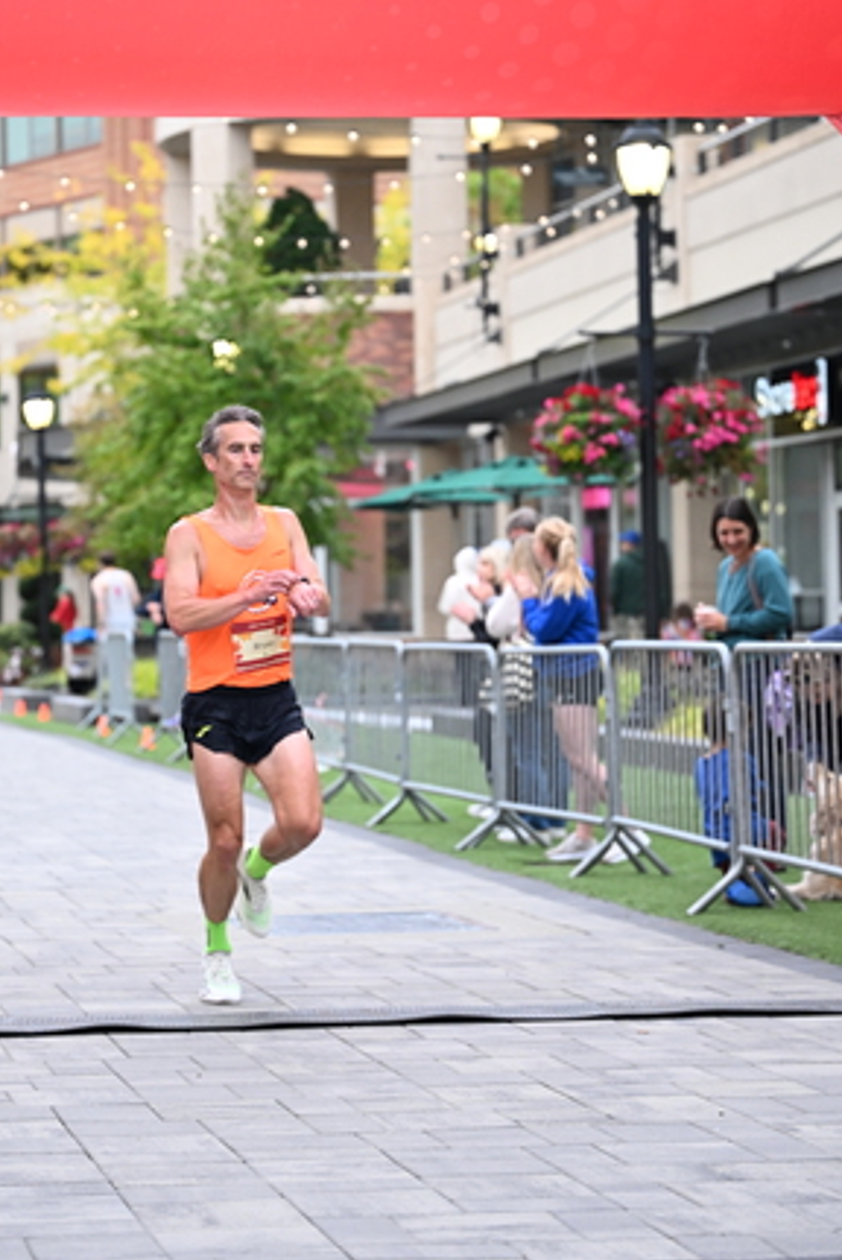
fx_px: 3572
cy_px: 517
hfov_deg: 13.4
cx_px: 335
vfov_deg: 20.0
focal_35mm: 102
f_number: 2.8
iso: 1600
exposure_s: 1/800
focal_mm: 80
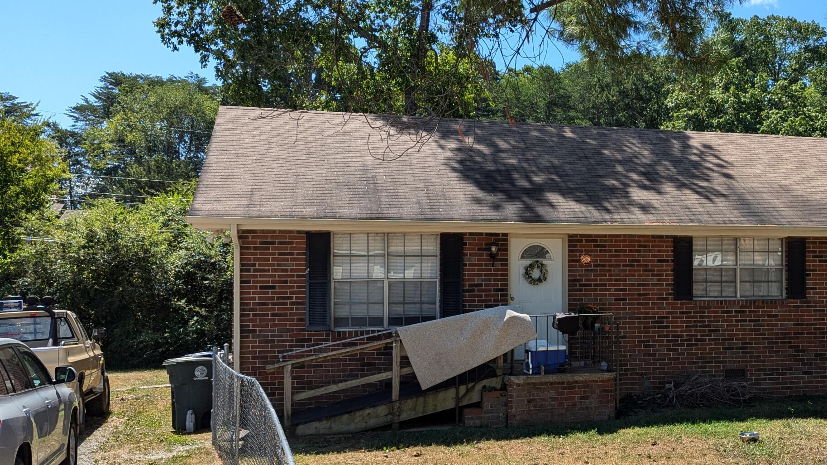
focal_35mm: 43
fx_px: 943
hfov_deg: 45.4
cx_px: 640
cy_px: 277
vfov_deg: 27.6
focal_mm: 6.81
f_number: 1.85
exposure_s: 1/1258
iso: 37
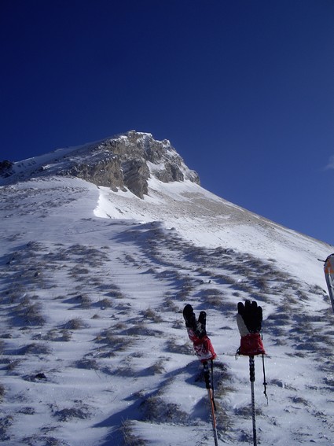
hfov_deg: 37.7
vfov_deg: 49.0
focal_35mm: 38
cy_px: 223
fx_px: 489
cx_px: 167
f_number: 5.6
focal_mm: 7.9
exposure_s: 1/640
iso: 50
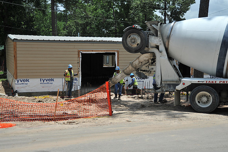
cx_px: 114
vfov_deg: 24.6
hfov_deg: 36.3
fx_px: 348
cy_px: 76
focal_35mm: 55
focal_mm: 55
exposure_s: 1/1600
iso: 200
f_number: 5.6
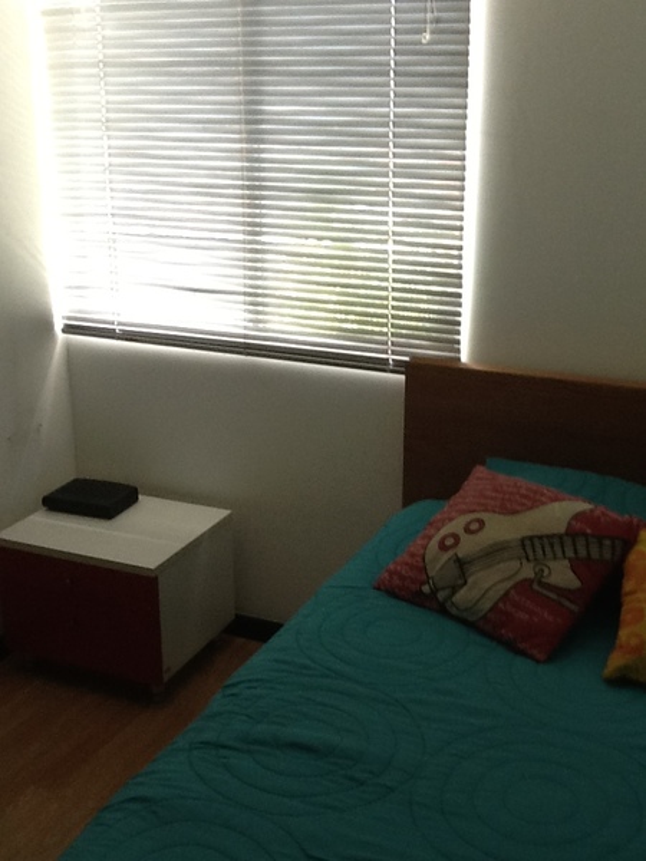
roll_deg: -0.6
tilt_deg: -18.4
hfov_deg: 32.9
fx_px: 1095
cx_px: 323
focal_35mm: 44
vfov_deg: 42.9
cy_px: 430
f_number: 2.4
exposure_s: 1/30
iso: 50
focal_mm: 2.03
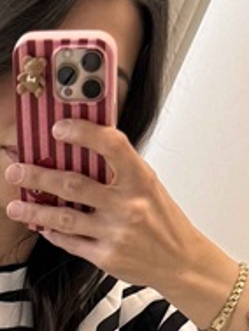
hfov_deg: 10.7
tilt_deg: -41.4
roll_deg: -23.8
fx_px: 1245
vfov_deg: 12.2
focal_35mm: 130
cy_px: 779
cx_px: -209
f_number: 1.78
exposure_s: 1/121
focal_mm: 6.76
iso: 100
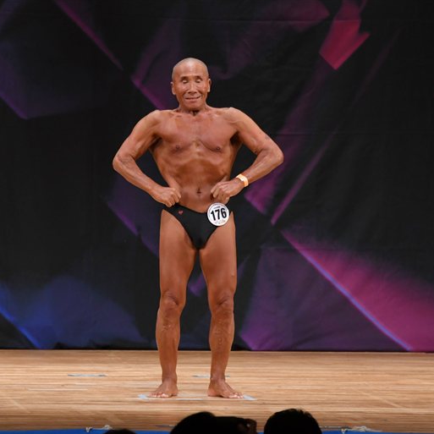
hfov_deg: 4.8
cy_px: 217
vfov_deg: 4.8
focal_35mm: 366
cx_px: 179
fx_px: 5192
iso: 2500
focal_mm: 190
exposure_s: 1/400
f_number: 5.6
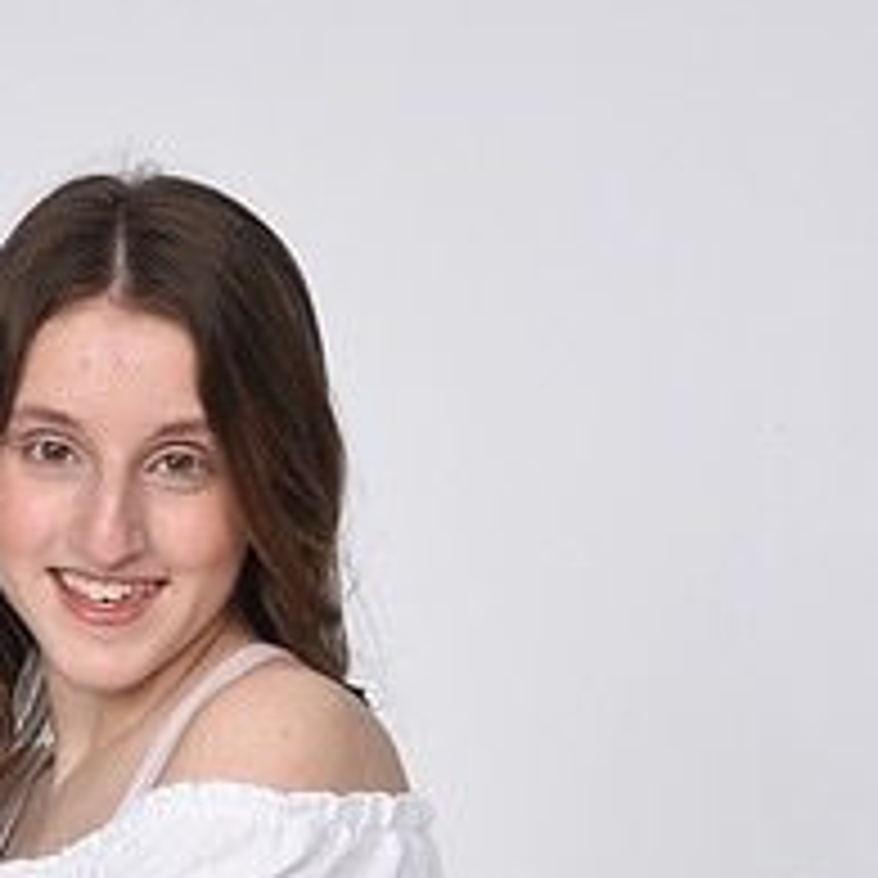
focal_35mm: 139
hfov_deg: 12.5
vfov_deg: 12.3
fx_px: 3989
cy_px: 973
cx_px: 115
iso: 160
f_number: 9
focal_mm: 55
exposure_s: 1/125
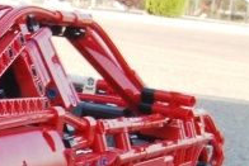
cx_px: -138
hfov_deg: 12.3
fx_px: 1096
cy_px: 151
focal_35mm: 158
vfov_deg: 8.7
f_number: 25
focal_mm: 23
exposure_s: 1/10
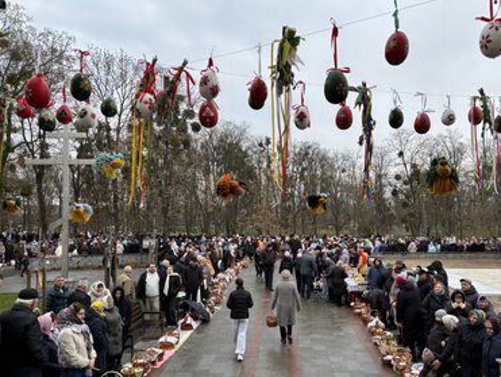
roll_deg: -0.5
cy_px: 197
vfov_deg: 49.8
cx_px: 267
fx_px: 406
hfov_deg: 63.3
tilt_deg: +1.7
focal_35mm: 28
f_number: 1.6
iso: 40
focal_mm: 5.96
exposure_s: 1/167
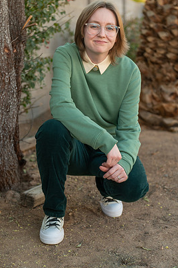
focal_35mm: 78
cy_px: 125
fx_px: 580
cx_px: 79
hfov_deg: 17.4
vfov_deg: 26.0
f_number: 4
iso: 200
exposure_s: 1/200
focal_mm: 70
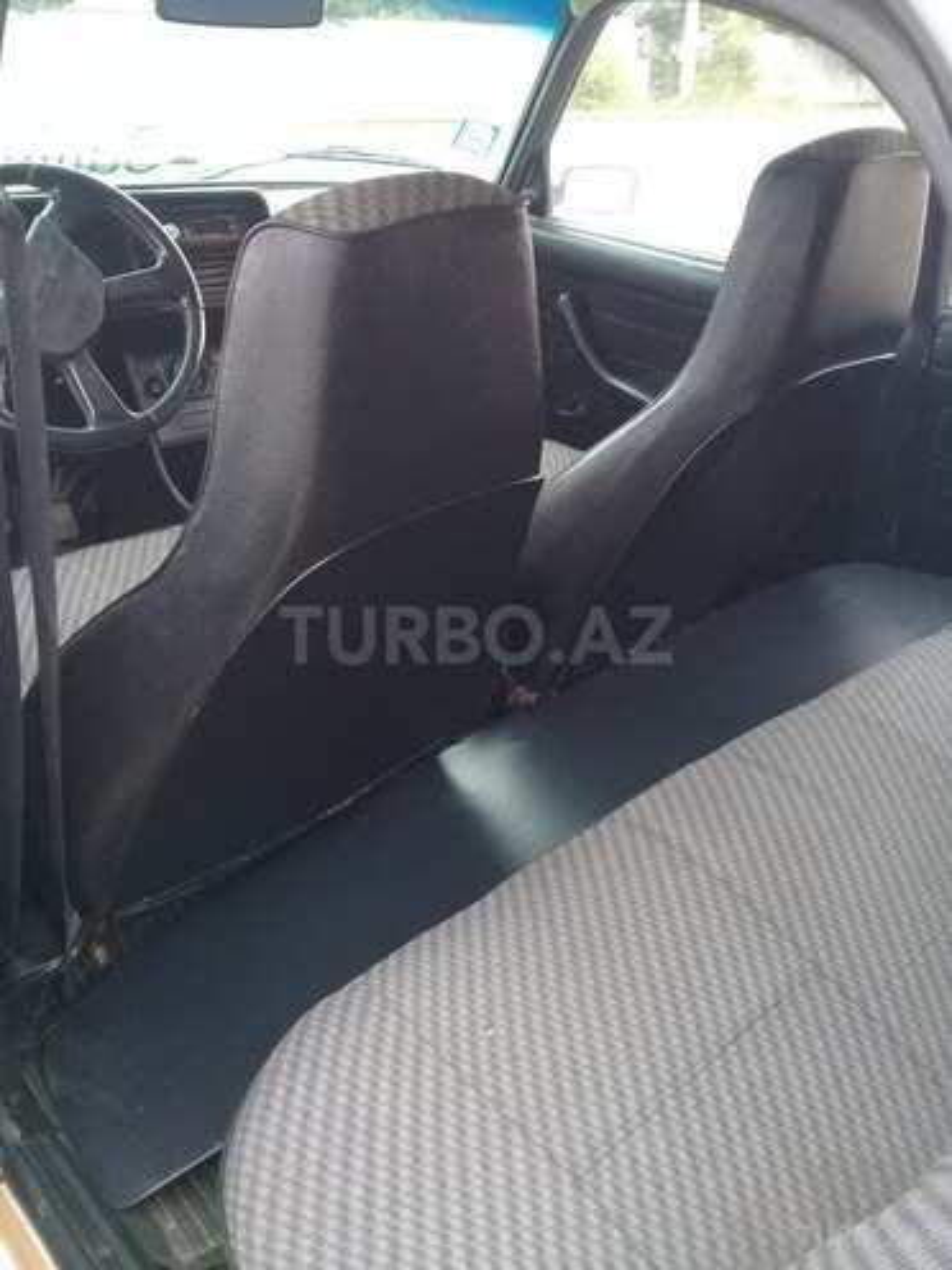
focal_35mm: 31
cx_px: 476
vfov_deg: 58.4
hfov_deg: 45.4
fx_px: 1137
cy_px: 635
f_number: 2.2
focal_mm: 3.3
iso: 80
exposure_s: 1/50
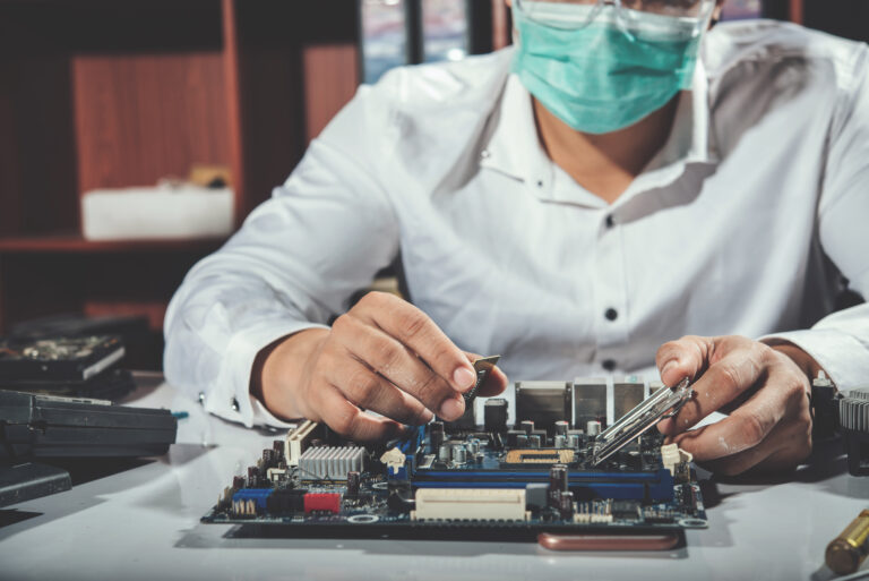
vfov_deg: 22.7
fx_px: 1449
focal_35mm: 60
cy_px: 290
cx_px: 434
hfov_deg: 33.4
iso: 100
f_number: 6.3
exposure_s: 1/250
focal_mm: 60
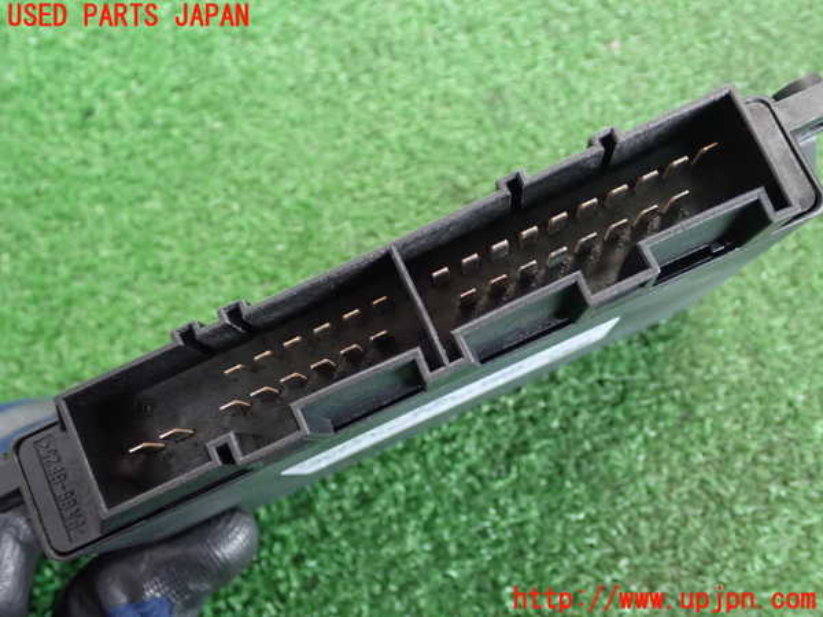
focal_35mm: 41
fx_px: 975
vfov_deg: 35.1
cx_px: 412
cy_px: 308
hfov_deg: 45.8
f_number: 2.8
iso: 800
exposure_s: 1/20
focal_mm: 7.31
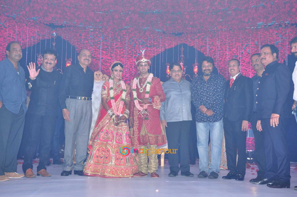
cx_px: 148
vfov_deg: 28.0
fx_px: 396
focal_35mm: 48
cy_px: 98
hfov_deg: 41.2
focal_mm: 32
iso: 640
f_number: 7.1
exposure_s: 1/125
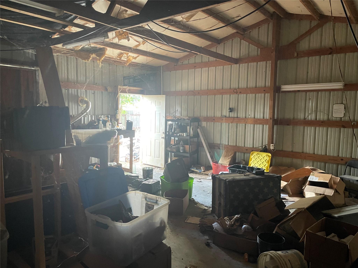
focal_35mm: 26
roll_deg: -0.6
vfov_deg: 53.1
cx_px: 179
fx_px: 269
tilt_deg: -4.6
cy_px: 134
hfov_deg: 67.3
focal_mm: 4.2
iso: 500
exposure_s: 1/40
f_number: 1.6
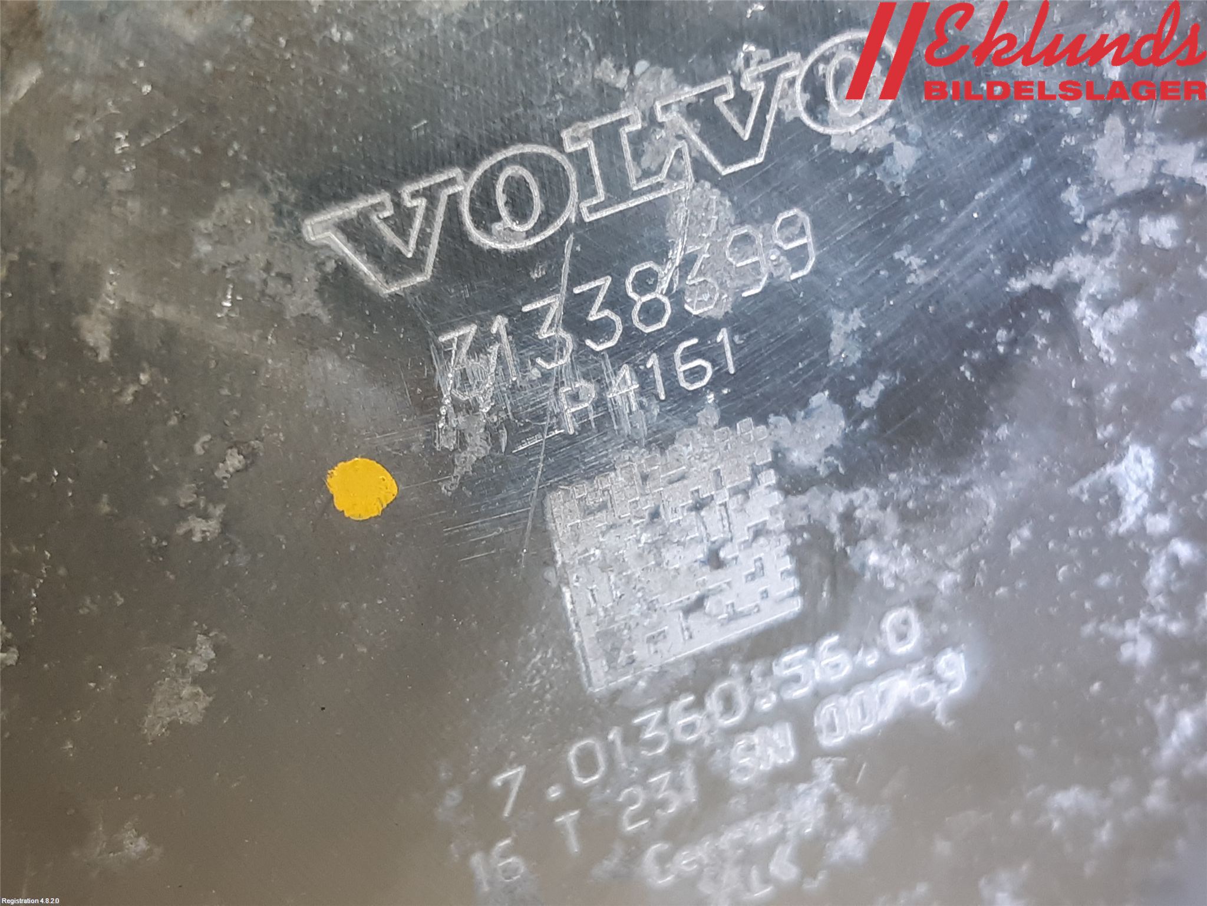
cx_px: 604
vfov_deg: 53.1
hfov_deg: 67.3
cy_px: 453
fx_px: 907
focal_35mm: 26
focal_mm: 3.93
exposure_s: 1/100
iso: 80
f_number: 1.7
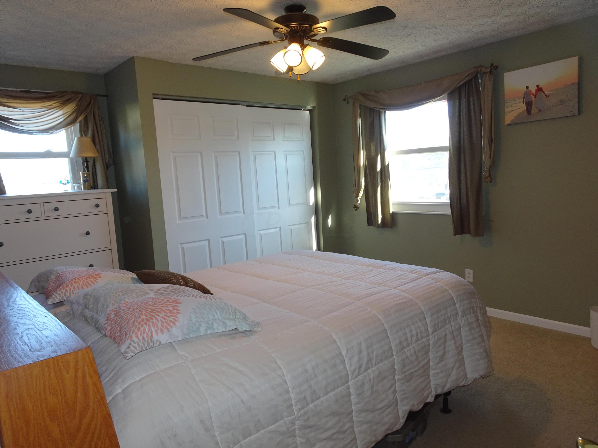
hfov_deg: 71.6
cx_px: 299
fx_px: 415
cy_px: 224
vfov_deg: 56.8
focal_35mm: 24
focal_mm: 4.1
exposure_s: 1/30
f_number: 3.5
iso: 80
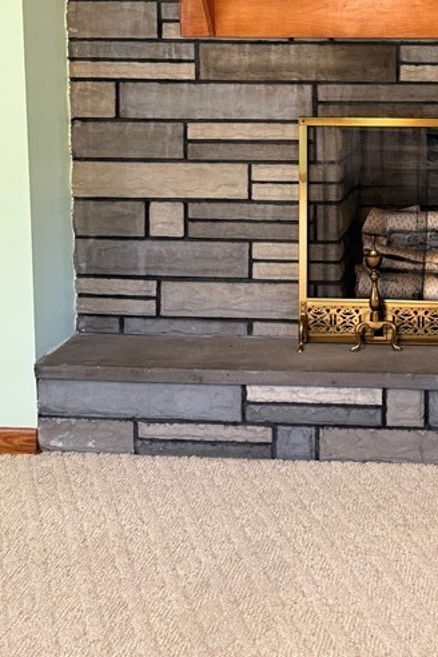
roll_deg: -1.3
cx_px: 463
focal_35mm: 52
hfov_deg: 24.5
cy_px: 96
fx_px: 949
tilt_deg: -5.1
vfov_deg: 36.4
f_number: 1.78
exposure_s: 1/60
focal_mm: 6.76
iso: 320
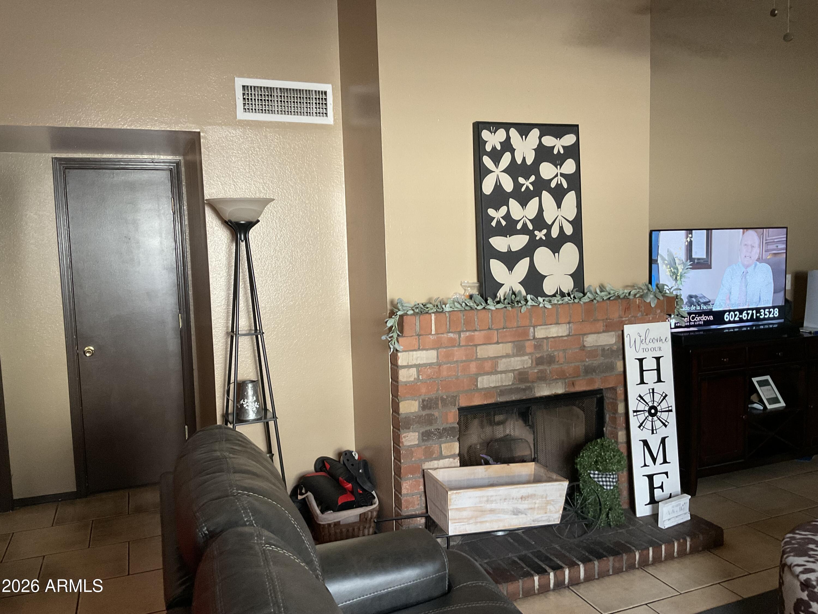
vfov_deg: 48.2
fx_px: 685
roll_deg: +1.5
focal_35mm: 29
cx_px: 409
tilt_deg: -6.6
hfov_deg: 61.7
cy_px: 307
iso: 200
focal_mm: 3
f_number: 1.8
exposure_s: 1/60
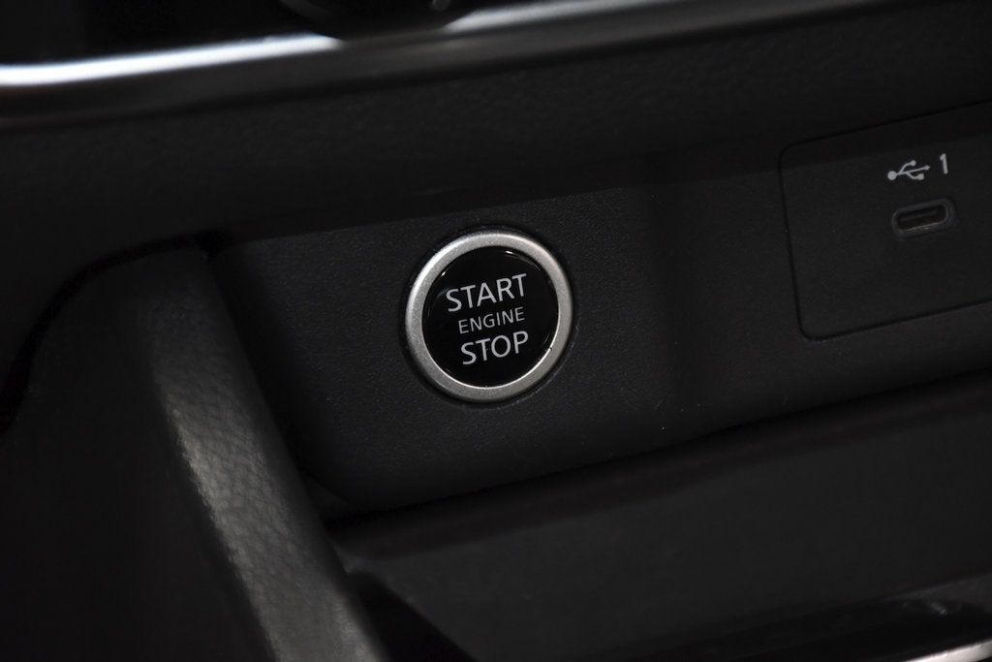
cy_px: 331
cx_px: 496
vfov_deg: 7.9
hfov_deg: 11.8
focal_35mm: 174
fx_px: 4795
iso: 2500
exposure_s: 1/100
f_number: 5.6
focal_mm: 116
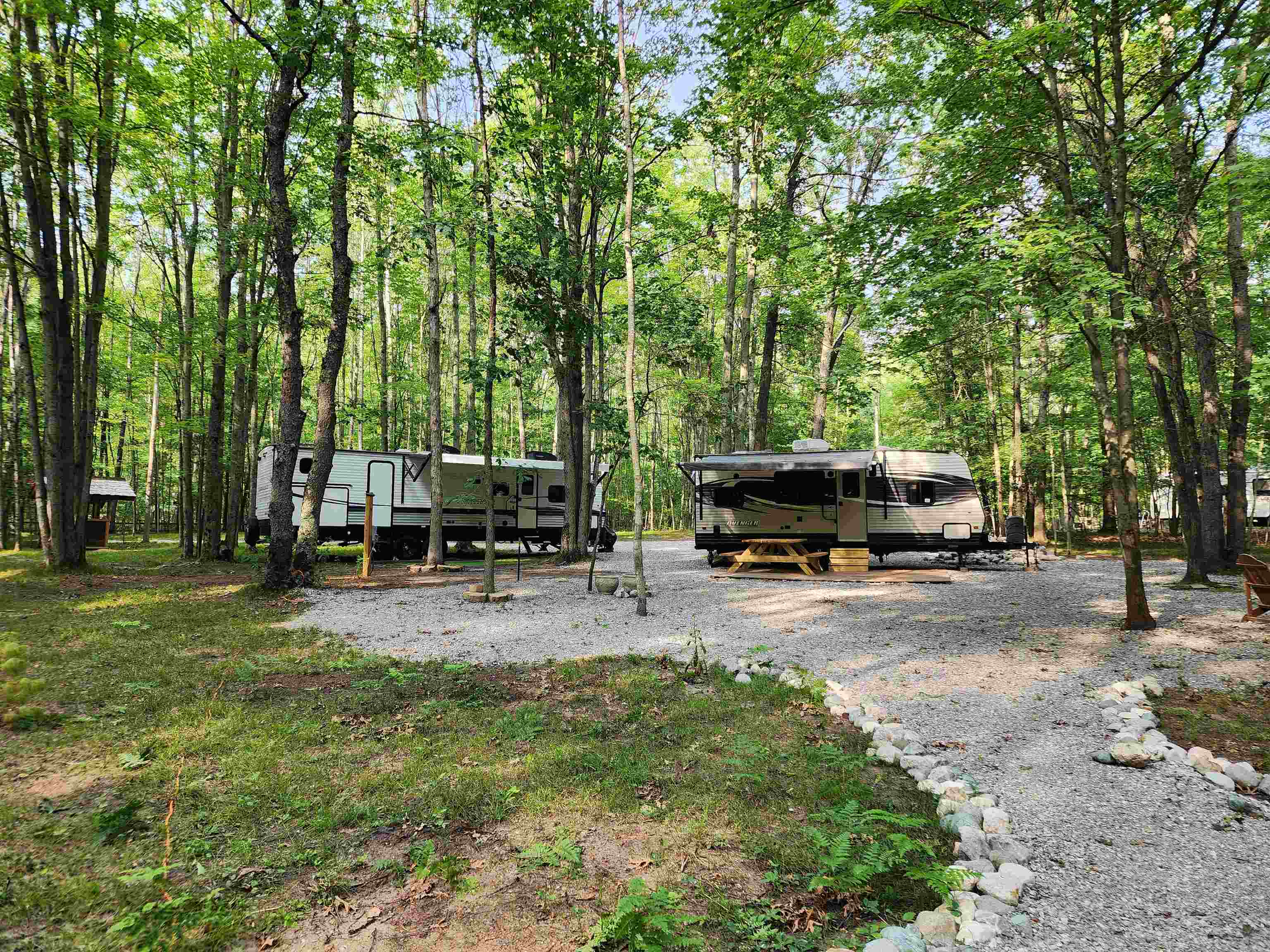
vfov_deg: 58.9
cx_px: 635
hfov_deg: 73.9
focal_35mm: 23
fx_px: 844
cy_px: 476
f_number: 1.8
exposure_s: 1/180
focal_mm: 6.4
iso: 50
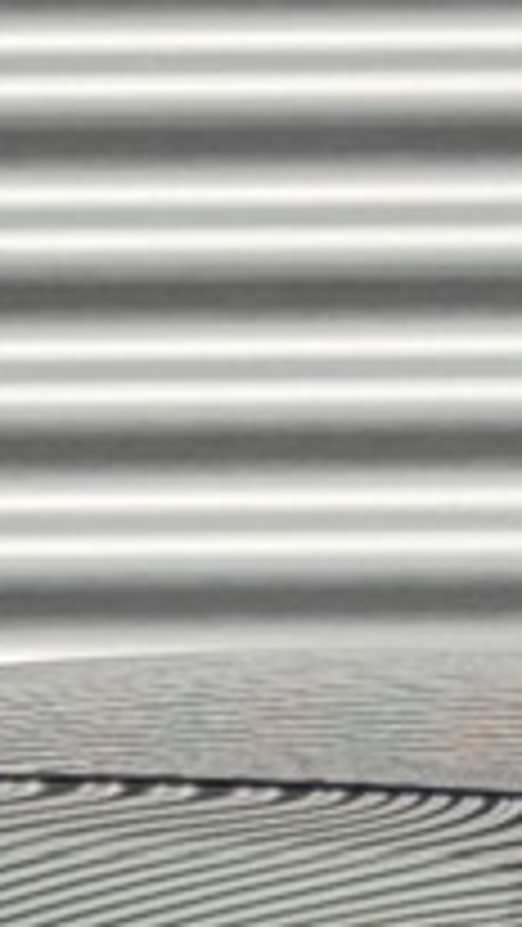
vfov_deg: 4.1
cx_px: -644
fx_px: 12810
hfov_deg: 2.3
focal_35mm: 521
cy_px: 2133
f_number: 1.78
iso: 64
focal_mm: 6.76
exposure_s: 1/4098
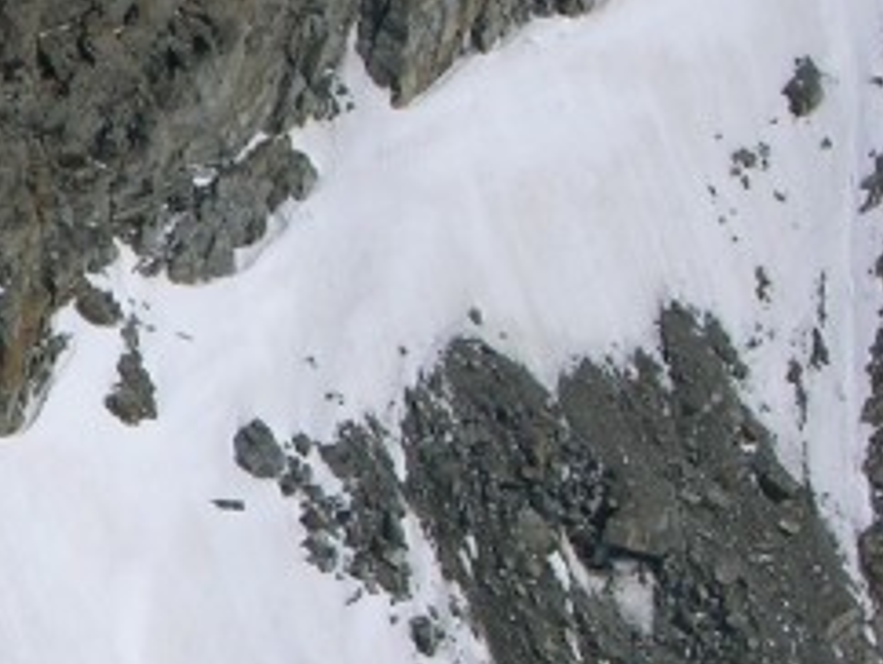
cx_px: -795
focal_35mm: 296
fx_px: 7558
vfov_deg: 5.0
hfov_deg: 6.5
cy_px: 580
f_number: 7.4
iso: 50
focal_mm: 17.8
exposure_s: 1/432
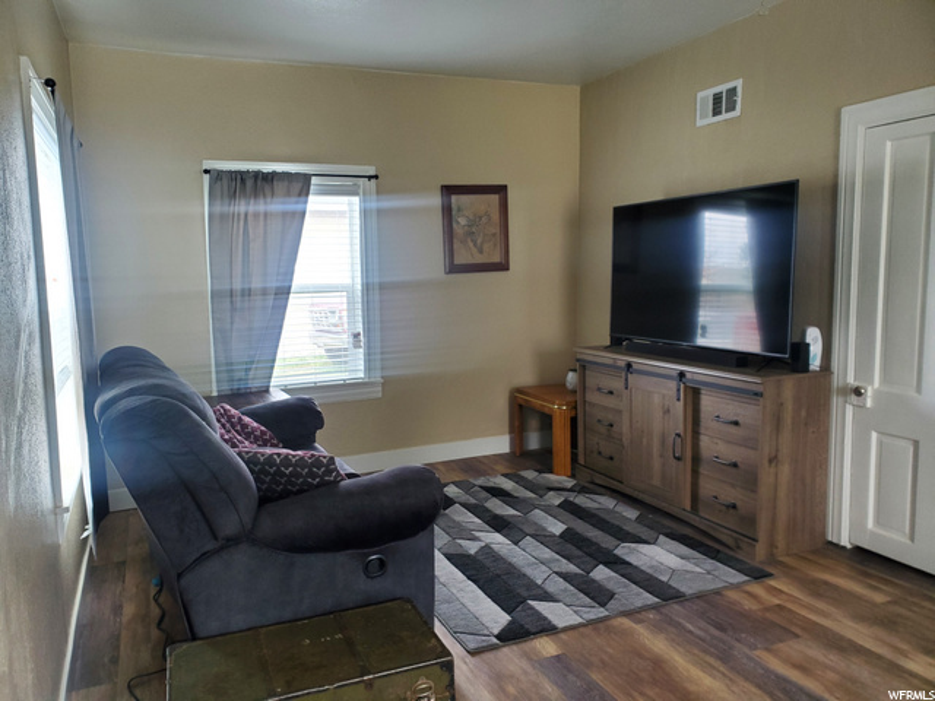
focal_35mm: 26
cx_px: 468
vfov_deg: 53.1
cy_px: 350
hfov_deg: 67.3
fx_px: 702
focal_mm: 4.3
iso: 200
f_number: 2.4
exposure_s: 1/40
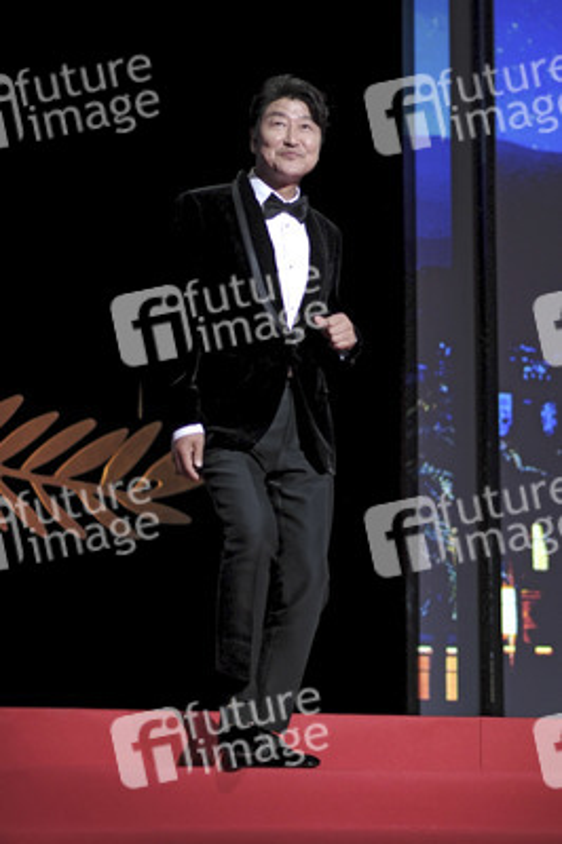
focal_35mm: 84
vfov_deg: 24.2
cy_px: 422
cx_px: 281
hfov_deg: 16.2
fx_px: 1970
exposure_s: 1/800
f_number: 1.2
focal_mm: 56
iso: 1000
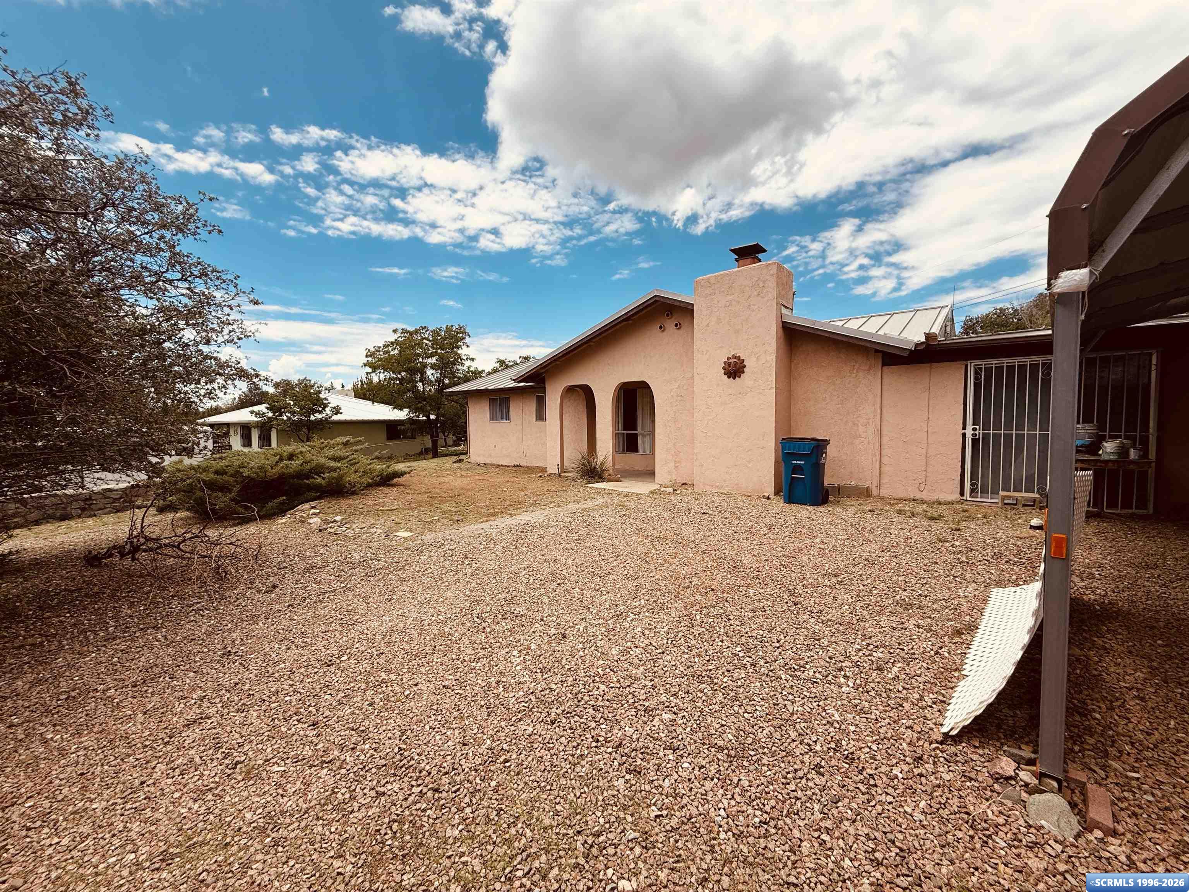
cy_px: 446
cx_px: 594
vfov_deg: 85.7
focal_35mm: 14
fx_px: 481
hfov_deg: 102.1
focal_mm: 2.22
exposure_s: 1/1795
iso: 50
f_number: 2.2
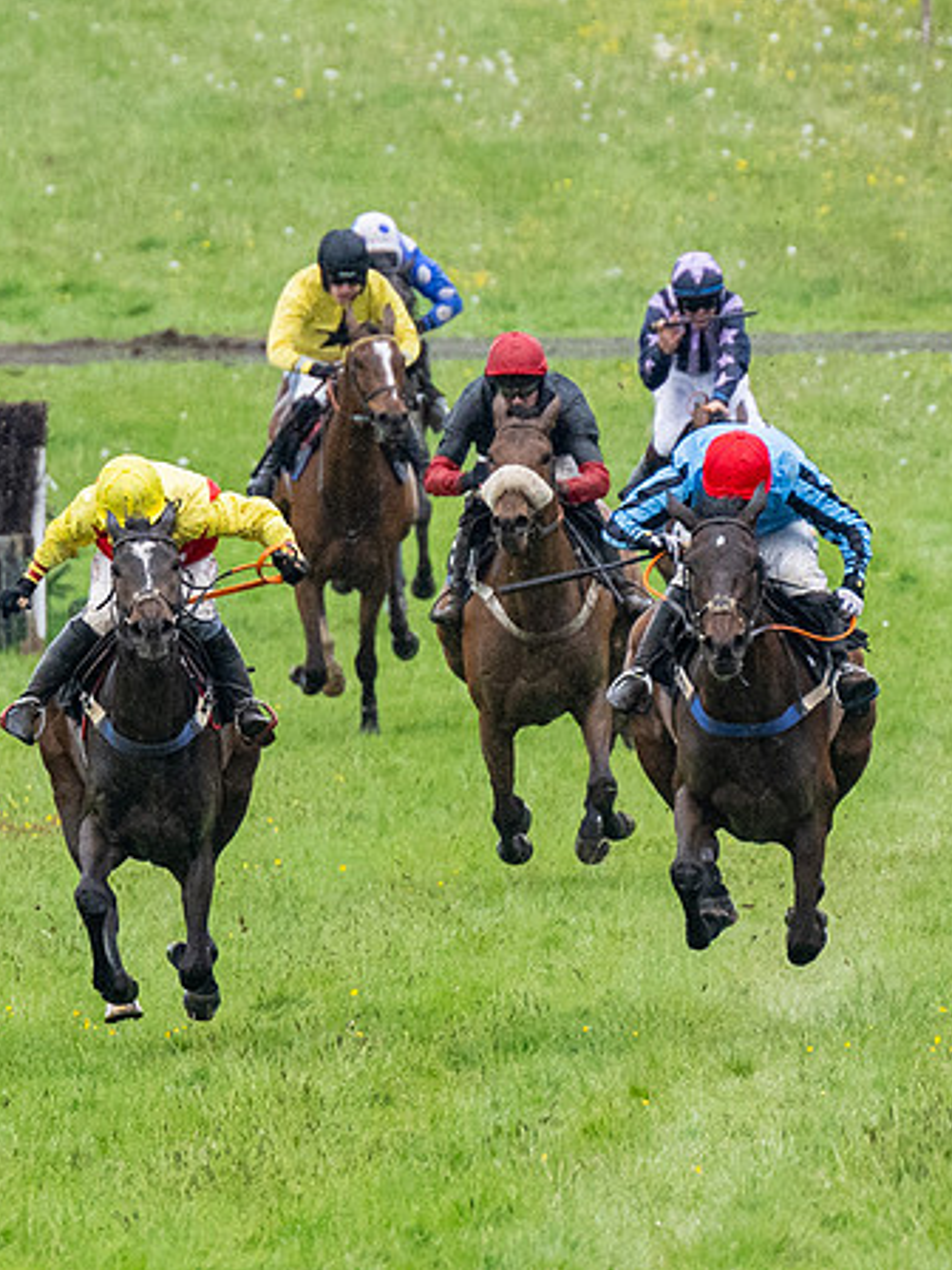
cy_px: 701
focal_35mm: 1098
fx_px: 40263
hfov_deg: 1.4
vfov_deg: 1.8
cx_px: 276
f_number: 4
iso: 1000
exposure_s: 1/1250
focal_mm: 270
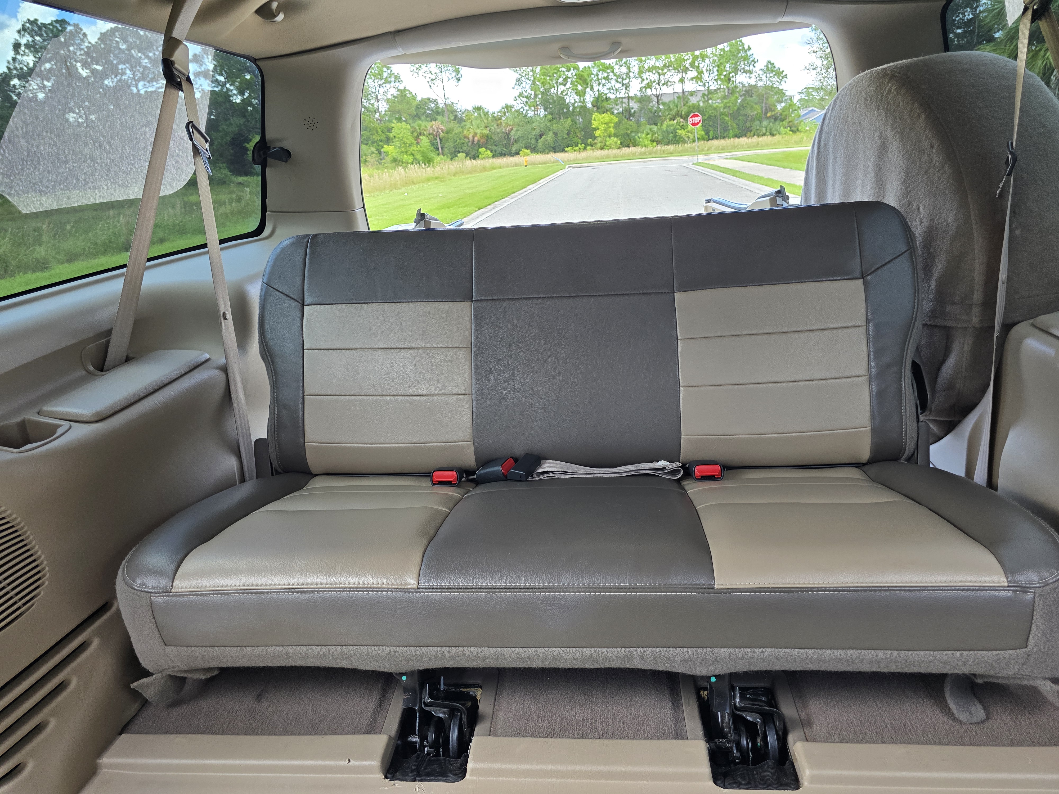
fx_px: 704
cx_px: 530
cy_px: 397
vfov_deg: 58.9
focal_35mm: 23
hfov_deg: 73.9
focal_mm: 6.3
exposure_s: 1/180
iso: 125
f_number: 1.7
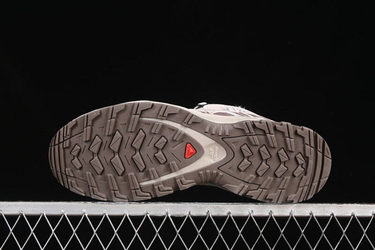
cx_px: 188
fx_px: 781
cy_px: 125
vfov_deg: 18.2
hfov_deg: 27.0
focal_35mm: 75
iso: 160
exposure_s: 1/60
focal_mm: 50
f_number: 6.3
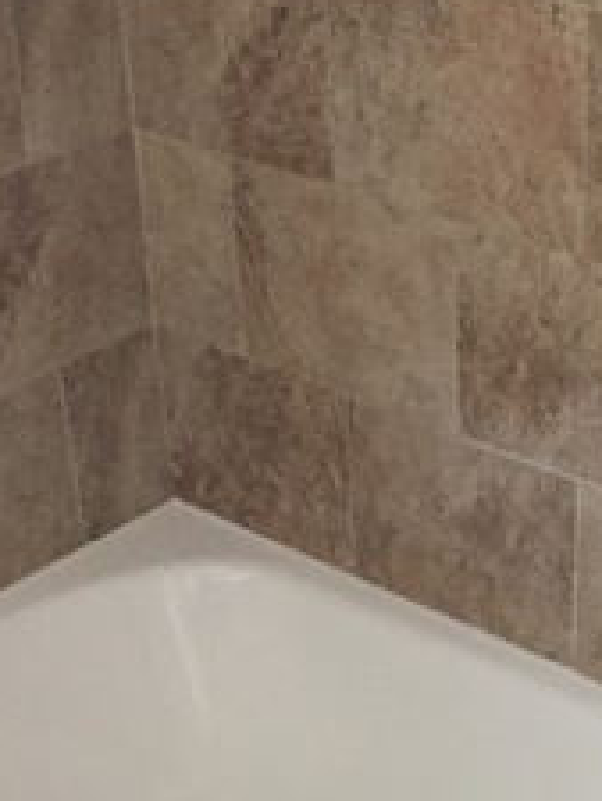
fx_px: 1992
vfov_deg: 22.5
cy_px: 596
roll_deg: +1.1
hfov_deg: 17.1
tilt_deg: -31.9
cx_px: 399
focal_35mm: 86
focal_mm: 4.15
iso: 250
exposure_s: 1/30
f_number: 2.2
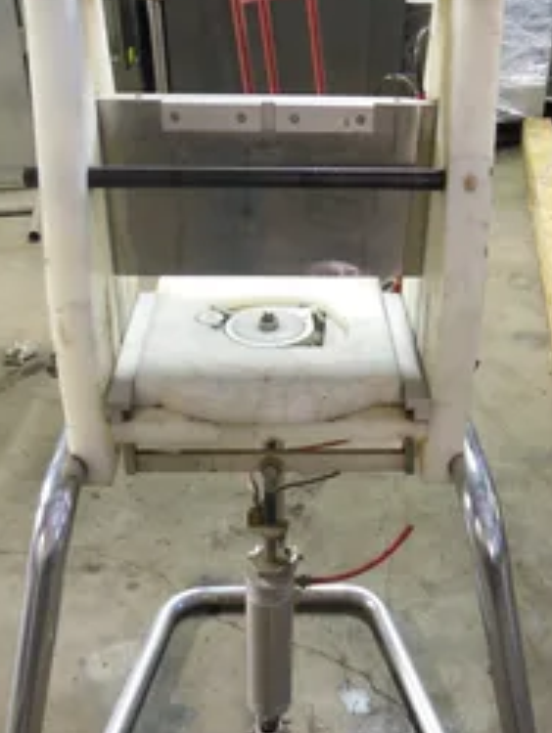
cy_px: 469
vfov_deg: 46.2
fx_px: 849
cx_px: 317
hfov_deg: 35.9
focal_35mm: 40
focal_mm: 4.5
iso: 400
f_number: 3.2
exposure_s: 1/2
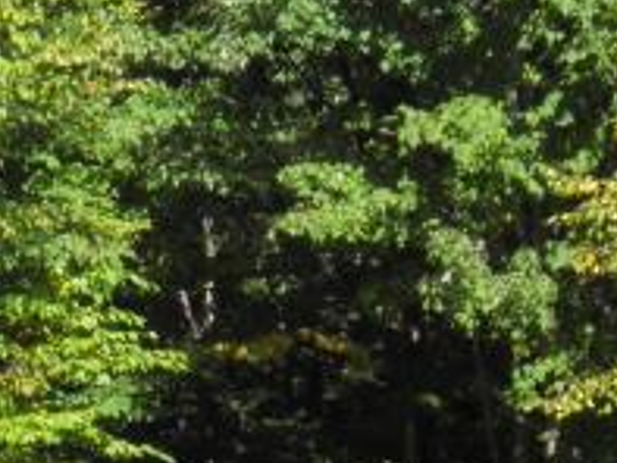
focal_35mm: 255
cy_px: 682
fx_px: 4548
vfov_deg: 5.8
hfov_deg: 7.8
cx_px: 147
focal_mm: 8.9
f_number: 5.5
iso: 50
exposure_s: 1/125
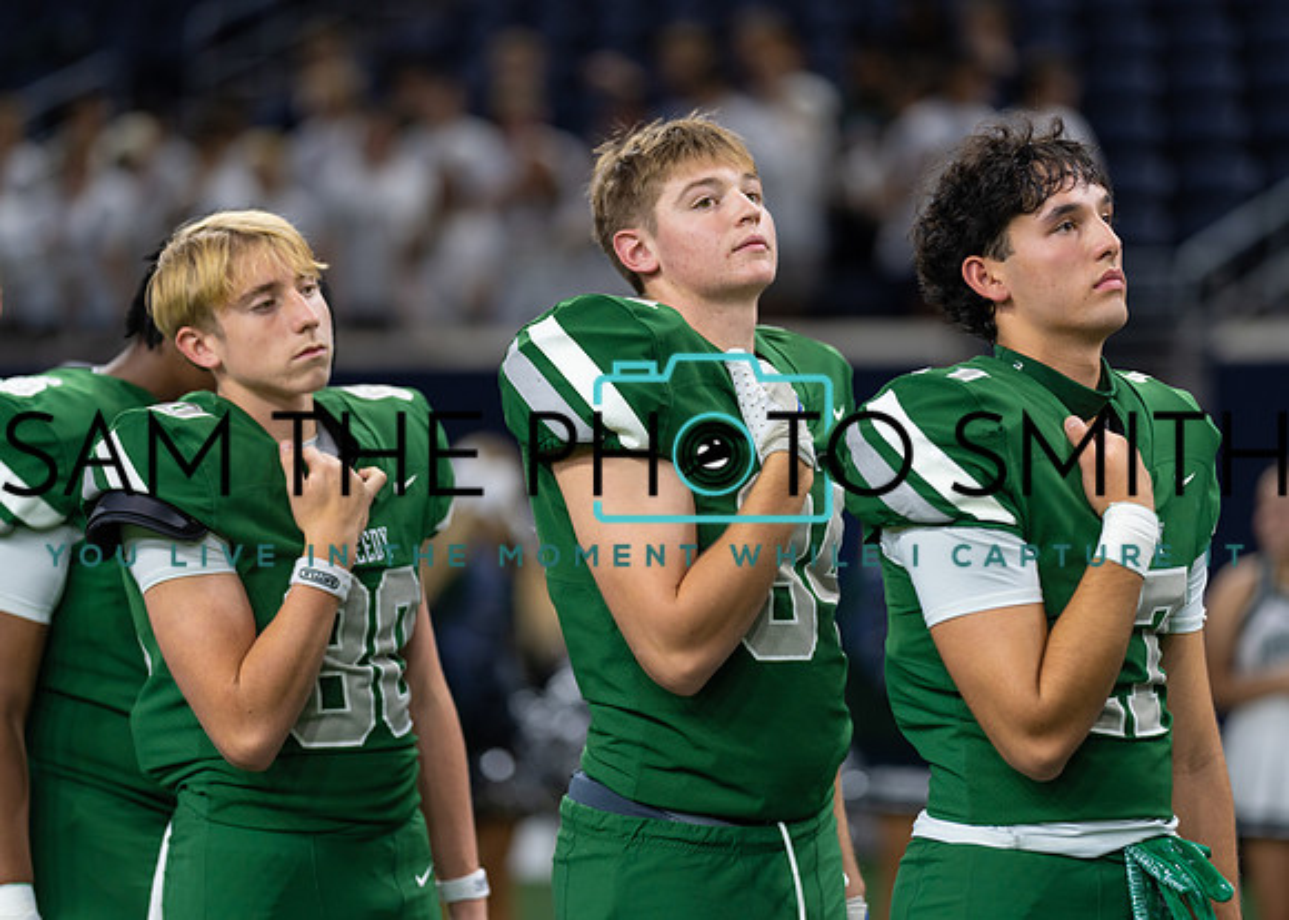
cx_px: 644
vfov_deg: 10.2
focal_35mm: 141
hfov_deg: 14.2
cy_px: 460
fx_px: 5177
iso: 500
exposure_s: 1/400
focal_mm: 135
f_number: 1.8
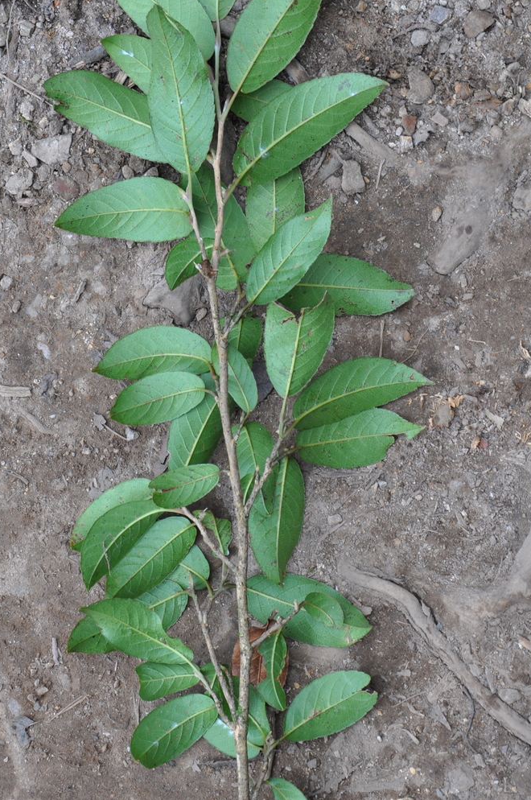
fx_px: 1908
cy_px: 365
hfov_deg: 15.8
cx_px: 165
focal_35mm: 86
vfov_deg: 23.7
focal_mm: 38
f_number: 6.3
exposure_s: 1/40
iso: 200
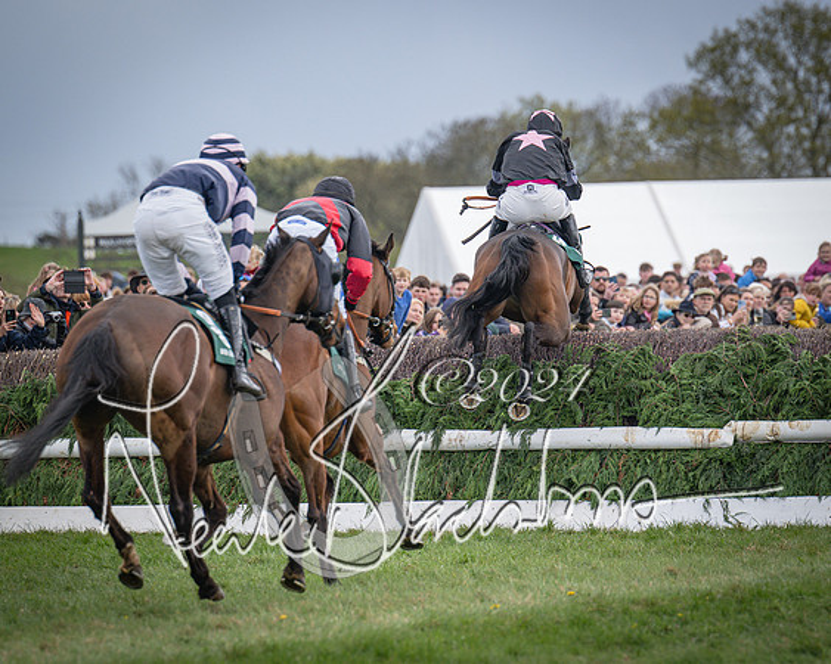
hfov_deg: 4.9
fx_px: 9700
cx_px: 491
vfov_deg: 3.9
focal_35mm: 395
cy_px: 315
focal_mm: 270
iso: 800
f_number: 5
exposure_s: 1/1600
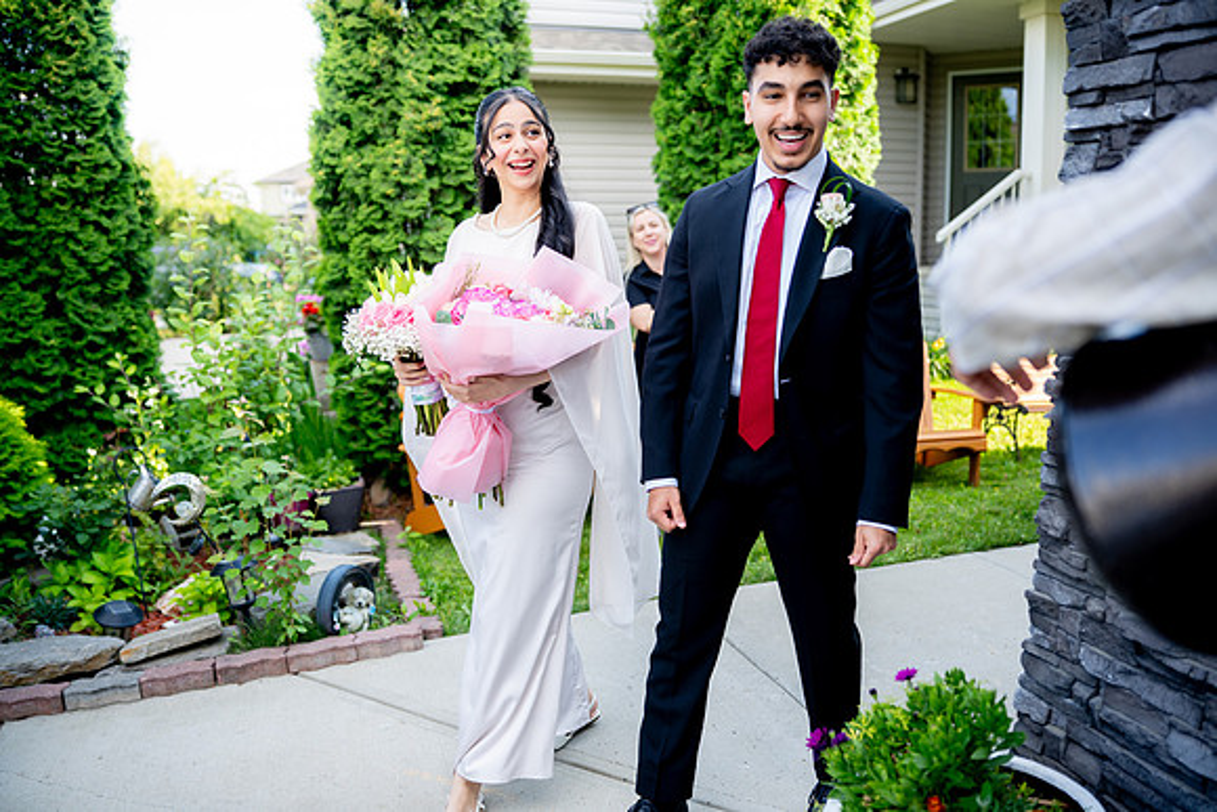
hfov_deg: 65.5
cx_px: 608
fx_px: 947
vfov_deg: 46.4
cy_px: 406
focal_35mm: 28
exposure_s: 1/400
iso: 160
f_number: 2
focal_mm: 28
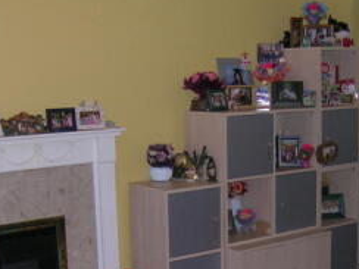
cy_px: 218
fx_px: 695
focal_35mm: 67
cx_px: 226
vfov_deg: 21.6
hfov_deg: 28.9
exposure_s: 1/60.1
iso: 50
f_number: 2.8
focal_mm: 5.8
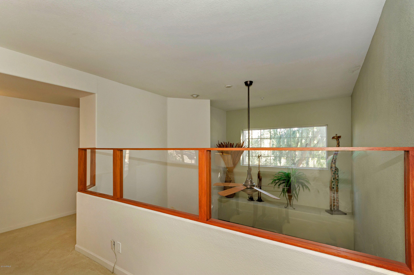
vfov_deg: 77.1
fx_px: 172
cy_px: 138
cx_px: 207
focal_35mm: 15
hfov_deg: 100.5
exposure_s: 1/80
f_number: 5.6
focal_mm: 10
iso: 320
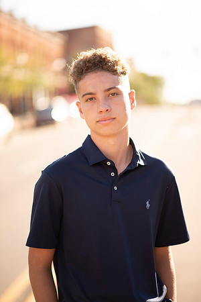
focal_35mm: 85
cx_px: 100
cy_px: 151
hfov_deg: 16.1
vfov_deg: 23.9
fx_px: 712
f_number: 1.8
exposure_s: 1/1600
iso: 125
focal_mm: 85
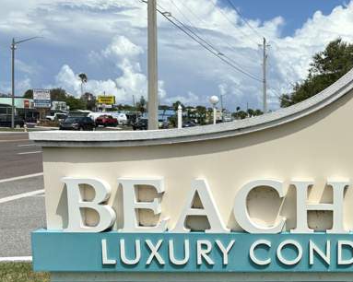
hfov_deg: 32.5
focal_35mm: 53
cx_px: 353
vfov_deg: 28.3
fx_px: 553
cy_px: 202
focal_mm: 5.96
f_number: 1.6
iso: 50
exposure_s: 1/8850
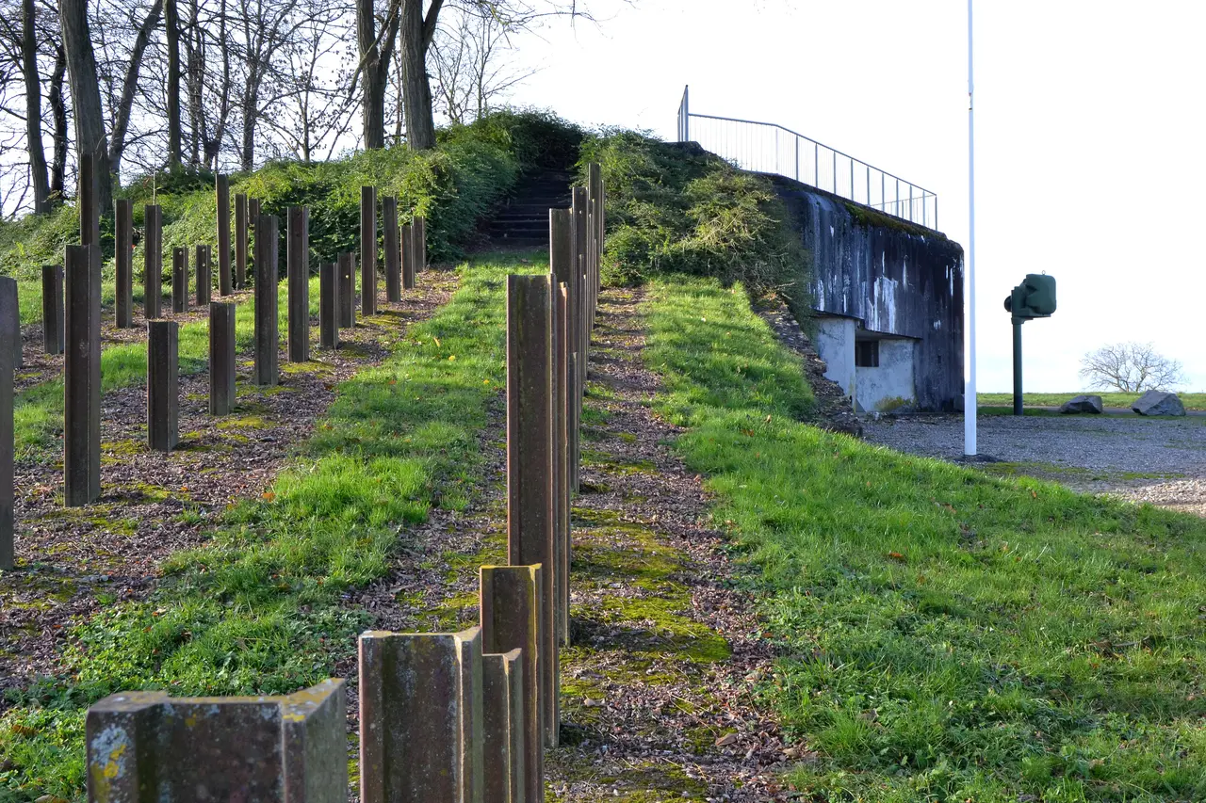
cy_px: 402
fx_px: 1507
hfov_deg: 43.6
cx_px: 603
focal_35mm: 45
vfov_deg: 29.9
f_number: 16
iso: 500
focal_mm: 30
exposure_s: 1/60
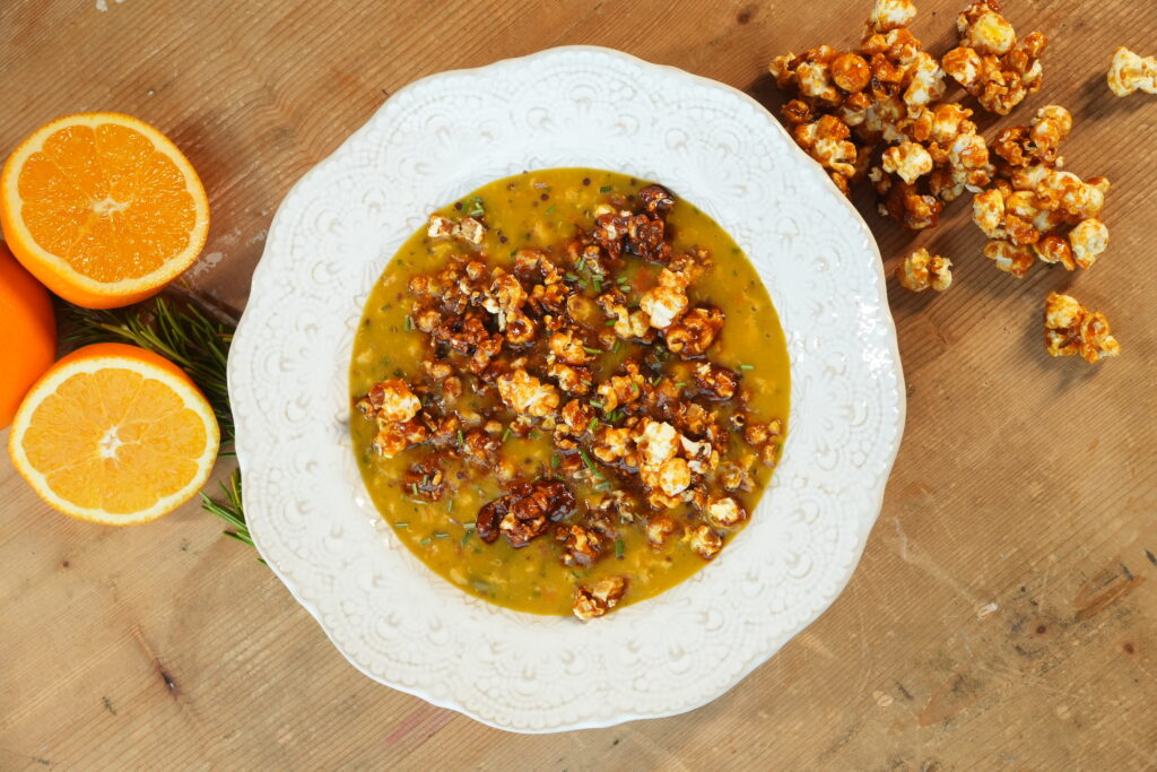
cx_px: 578
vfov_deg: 27.8
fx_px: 1562
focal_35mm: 49
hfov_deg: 40.6
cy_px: 386
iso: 800
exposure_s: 1/50
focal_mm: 32.4
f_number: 6.3
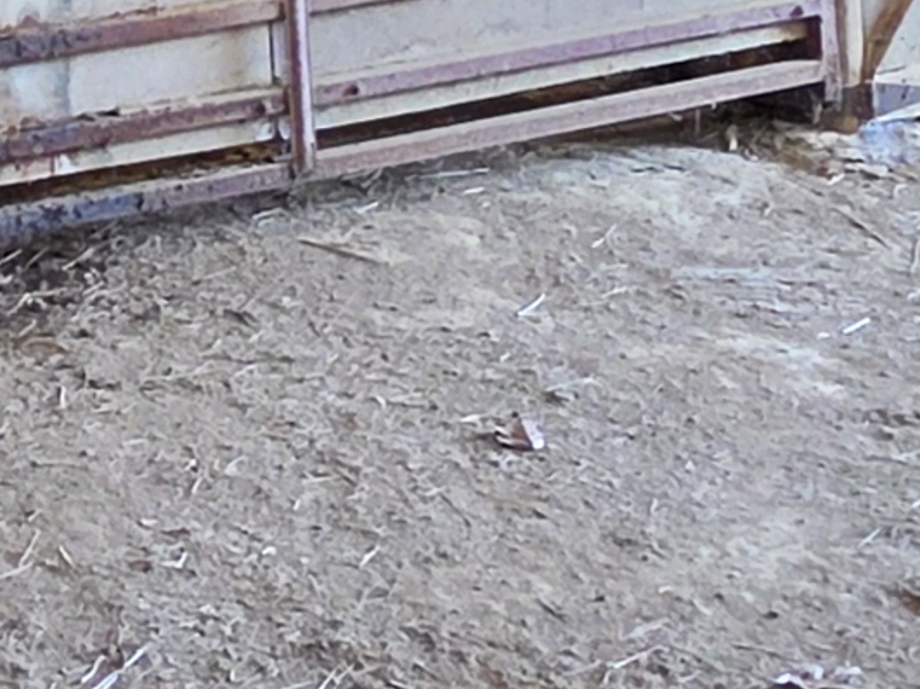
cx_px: -234
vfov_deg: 12.4
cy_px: -886
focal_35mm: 98
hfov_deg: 18.8
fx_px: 2604
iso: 320
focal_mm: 2.2
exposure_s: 1/60
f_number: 1.9
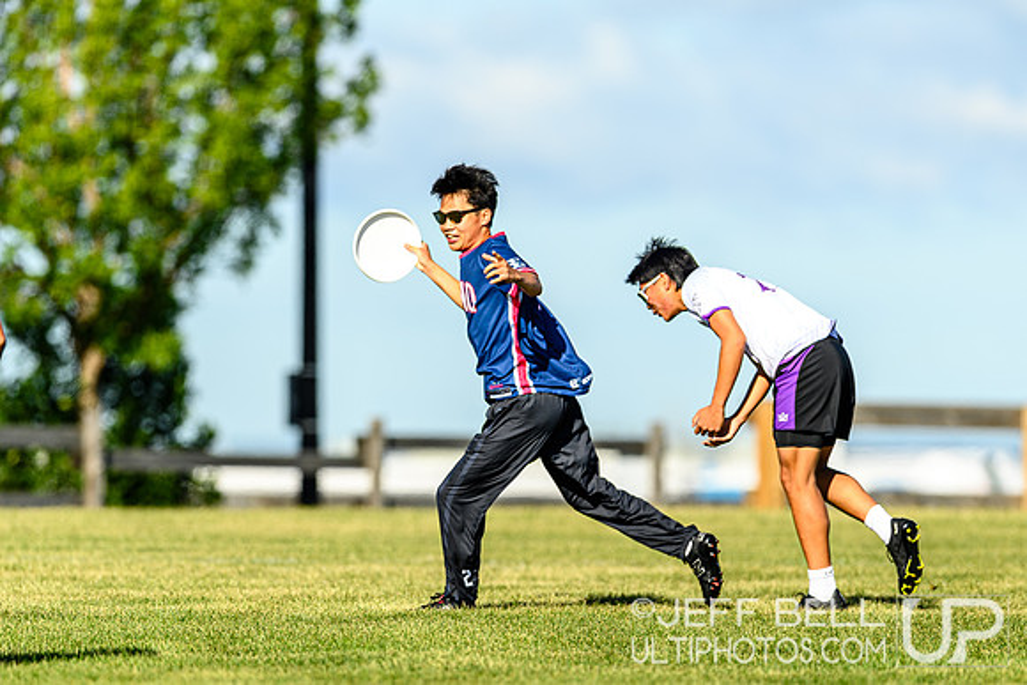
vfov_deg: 2.3
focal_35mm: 590
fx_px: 16828
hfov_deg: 3.5
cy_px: 438
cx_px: 573
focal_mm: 400
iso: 100
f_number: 3.2
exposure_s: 1/1600
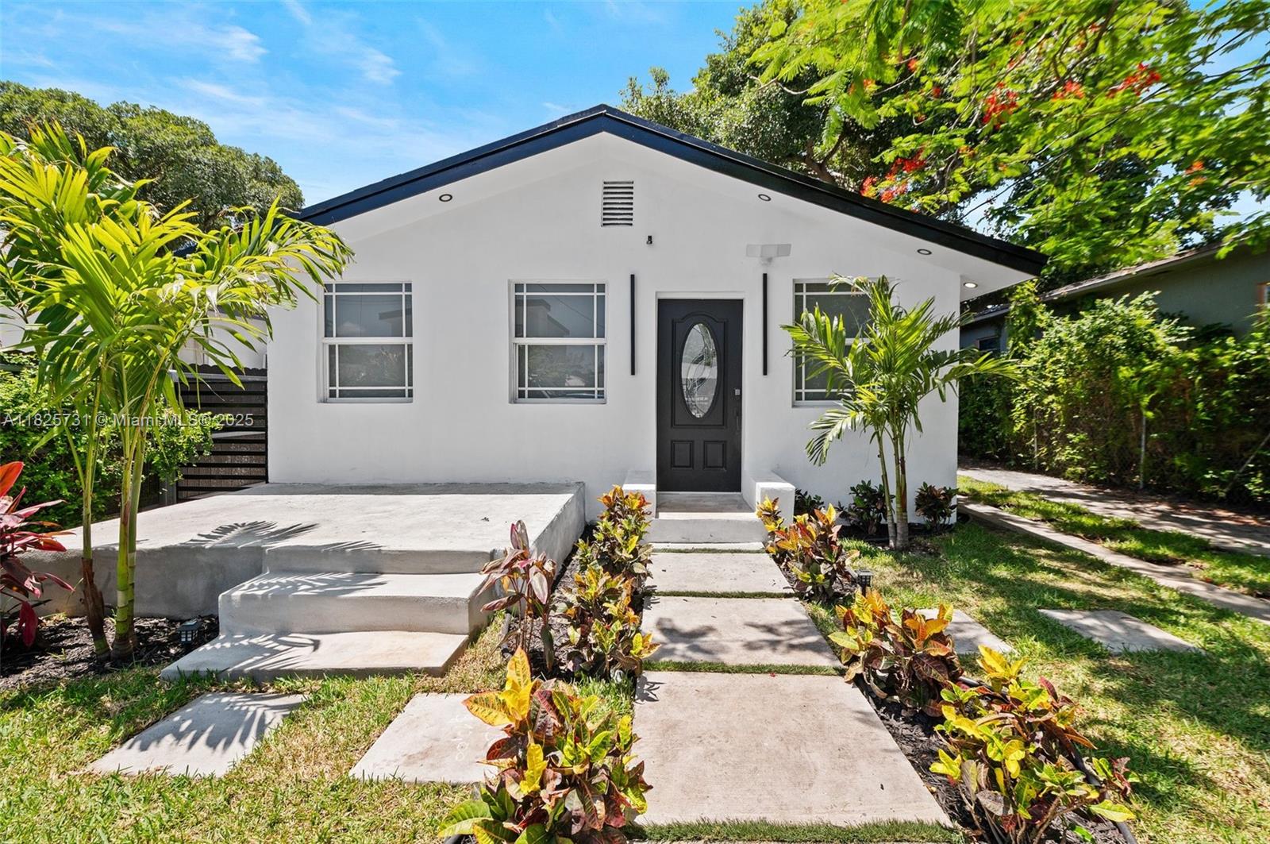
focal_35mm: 14
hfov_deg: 104.3
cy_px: 422
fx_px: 493
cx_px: 635
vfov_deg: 81.1
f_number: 8
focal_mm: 14
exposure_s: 1/400
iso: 200
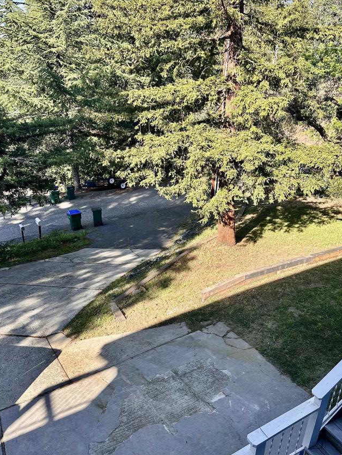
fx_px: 382
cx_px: 167
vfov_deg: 61.6
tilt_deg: -22.8
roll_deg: -3.1
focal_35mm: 29
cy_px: 227
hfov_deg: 48.3
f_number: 1.78
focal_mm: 6.86
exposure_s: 1/1107
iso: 80
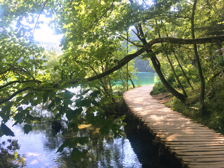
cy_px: 84
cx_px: 112
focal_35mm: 29
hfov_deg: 61.7
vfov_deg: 48.2
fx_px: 188
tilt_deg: -4.5
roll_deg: -0.8
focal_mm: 4.15
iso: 25
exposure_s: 1/109
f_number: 2.2
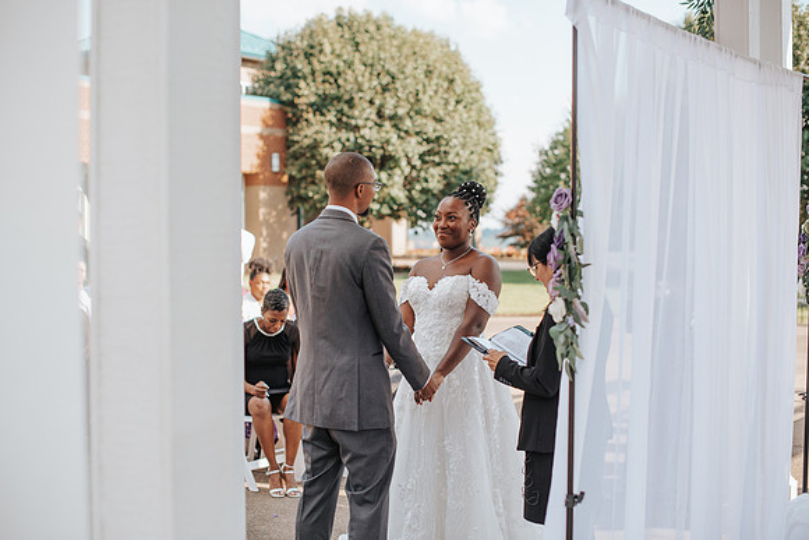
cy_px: 270
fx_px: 1124
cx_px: 404
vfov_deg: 27.0
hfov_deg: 39.6
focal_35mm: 50
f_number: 2.5
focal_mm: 50
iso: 200
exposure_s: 1/2500
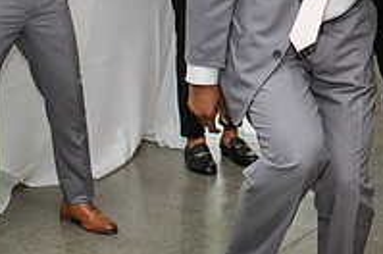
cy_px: -19
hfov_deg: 18.7
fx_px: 1083
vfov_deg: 13.1
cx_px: 491
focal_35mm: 102
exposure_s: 1/200
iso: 800
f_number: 3.2
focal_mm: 35
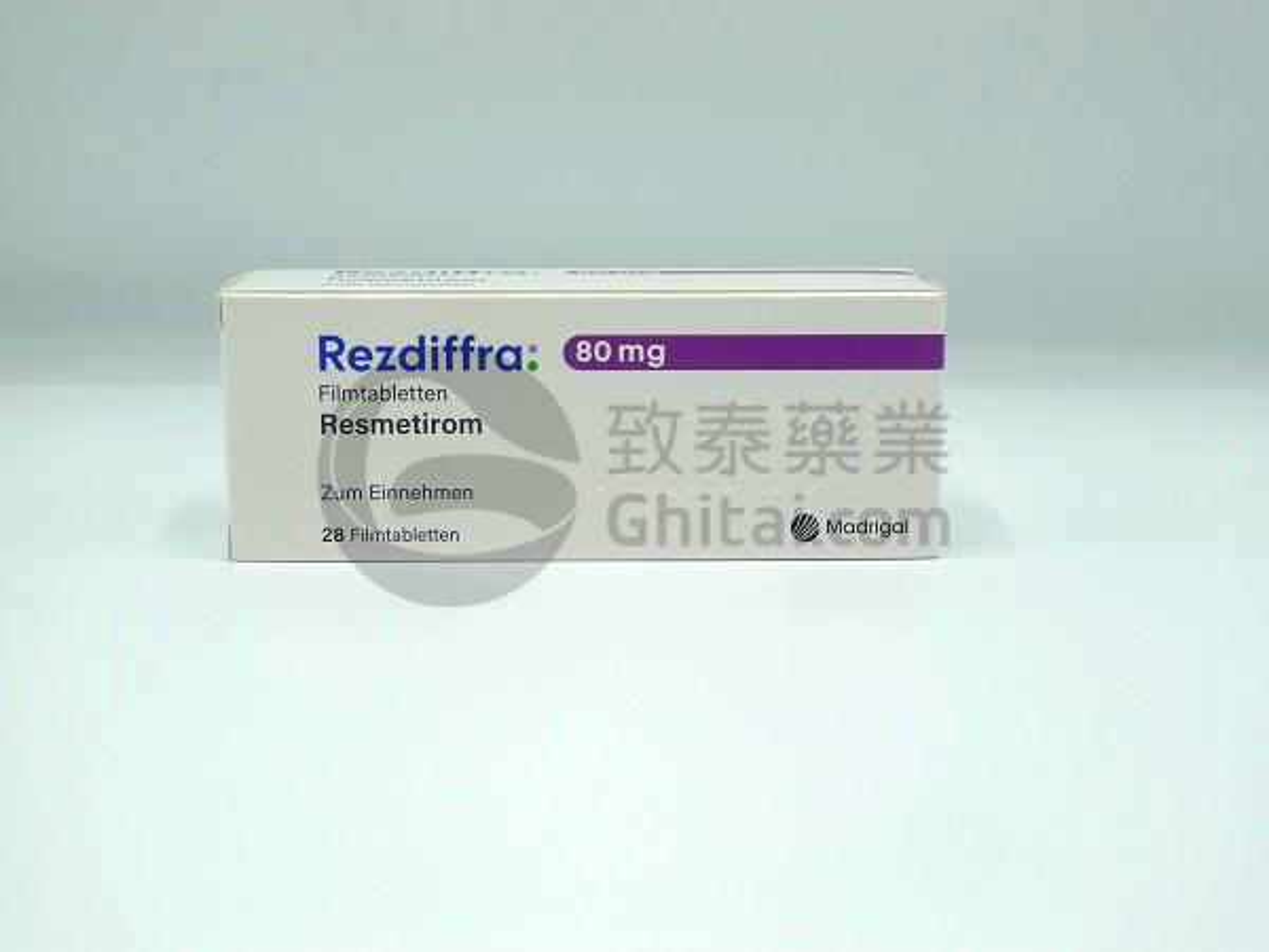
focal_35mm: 57
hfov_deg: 33.8
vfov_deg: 25.7
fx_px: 2090
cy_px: 476
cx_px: 634
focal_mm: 12.1
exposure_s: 1/200
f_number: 2.8
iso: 80
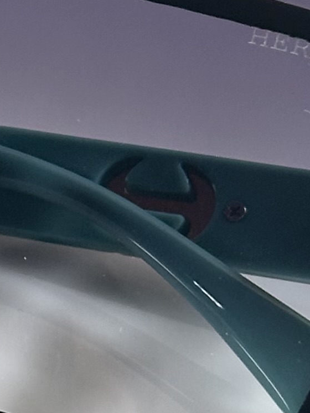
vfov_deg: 7.6
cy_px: 194
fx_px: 3093
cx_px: -270
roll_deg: +1.1
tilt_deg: -44.2
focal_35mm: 259
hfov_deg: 5.6
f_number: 1.78
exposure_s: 1/87
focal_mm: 6.86
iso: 80
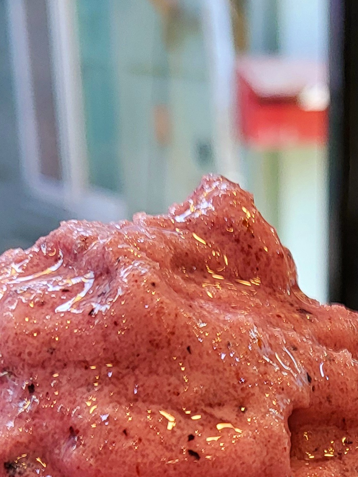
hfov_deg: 15.6
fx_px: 1255
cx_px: 437
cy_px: 738
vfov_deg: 18.7
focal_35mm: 91
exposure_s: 1/120
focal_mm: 4.25
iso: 64
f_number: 1.8
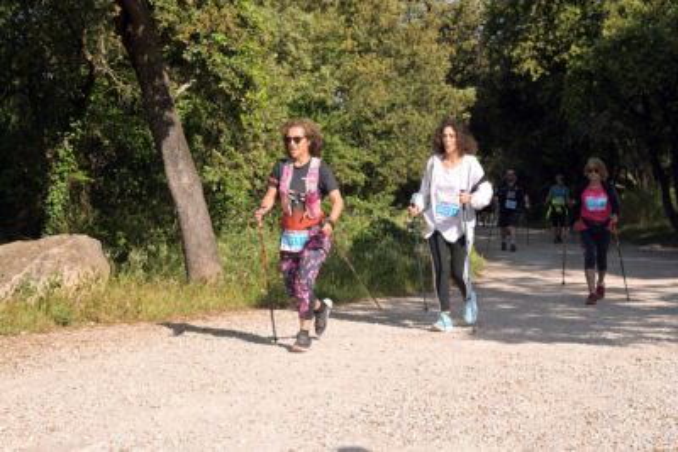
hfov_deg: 28.8
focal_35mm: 70
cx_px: 339
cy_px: 226
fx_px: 1319
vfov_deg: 19.5
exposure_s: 1/400
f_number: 16
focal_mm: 70
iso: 800
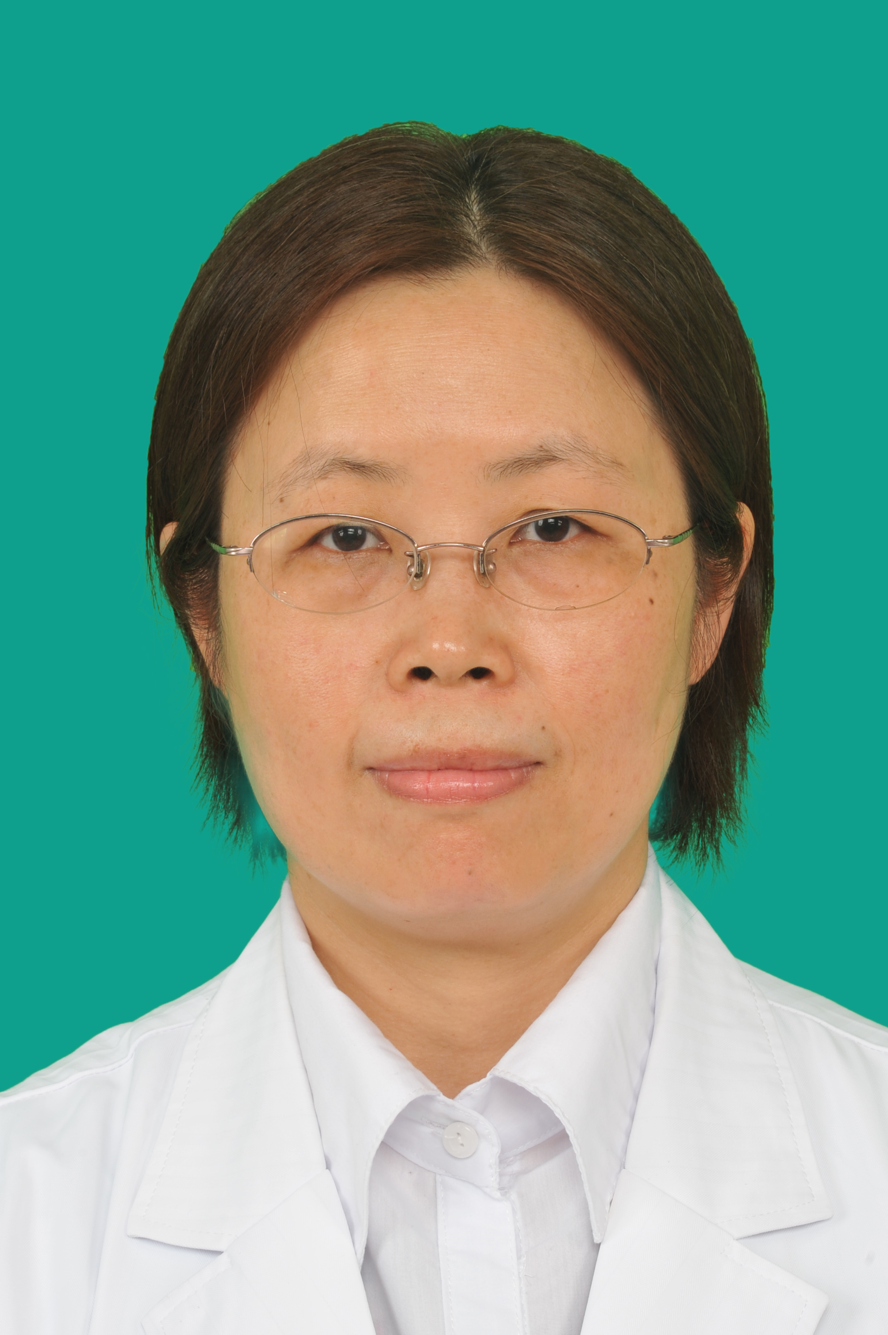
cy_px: 855
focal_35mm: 127
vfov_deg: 16.1
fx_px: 4705
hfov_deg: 10.8
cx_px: 478
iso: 200
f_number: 14
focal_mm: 90
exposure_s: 1/125
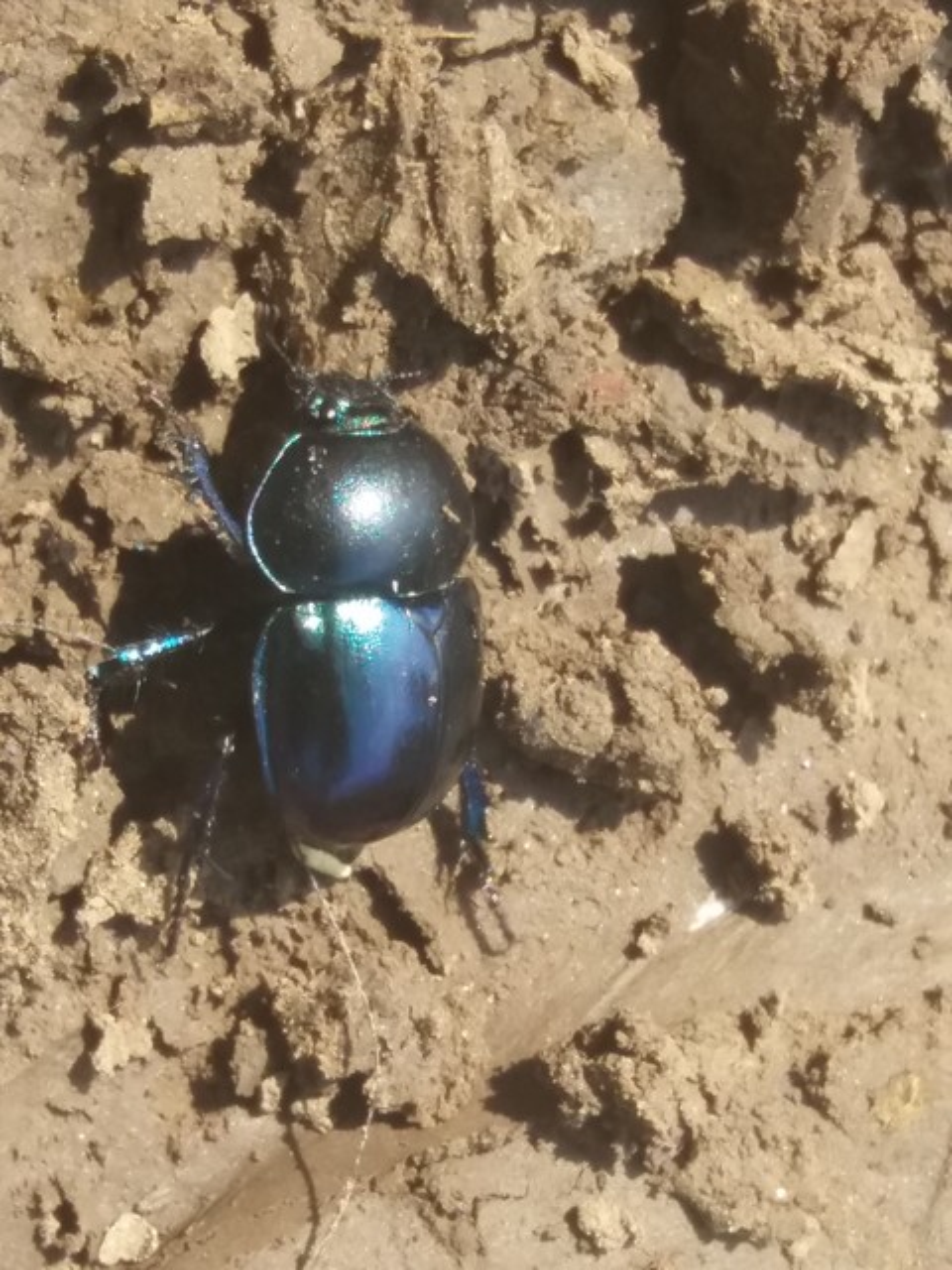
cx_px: 476
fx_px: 1027
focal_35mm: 28
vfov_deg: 63.4
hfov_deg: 49.7
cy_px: 635
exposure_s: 1/548
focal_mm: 3.7
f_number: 1.9
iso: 64
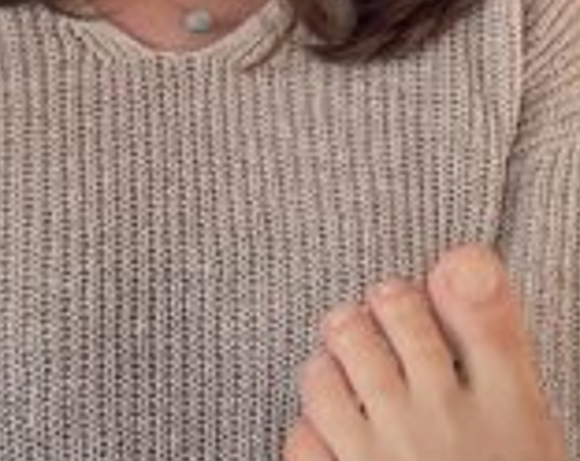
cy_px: 33
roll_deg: +0.2
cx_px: 744
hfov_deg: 11.3
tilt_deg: -5.4
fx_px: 2860
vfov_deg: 9.2
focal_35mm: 167
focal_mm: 4.2
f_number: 1.6
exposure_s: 1/121
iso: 80
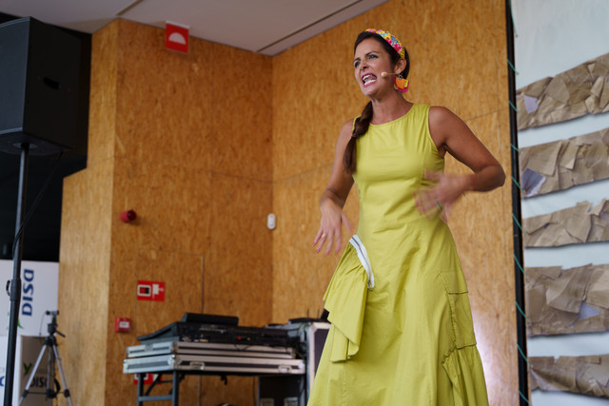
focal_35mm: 58
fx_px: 982
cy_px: 203
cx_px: 304
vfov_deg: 23.4
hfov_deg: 34.5
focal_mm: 49.9
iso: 100
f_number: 2.8
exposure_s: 1/100
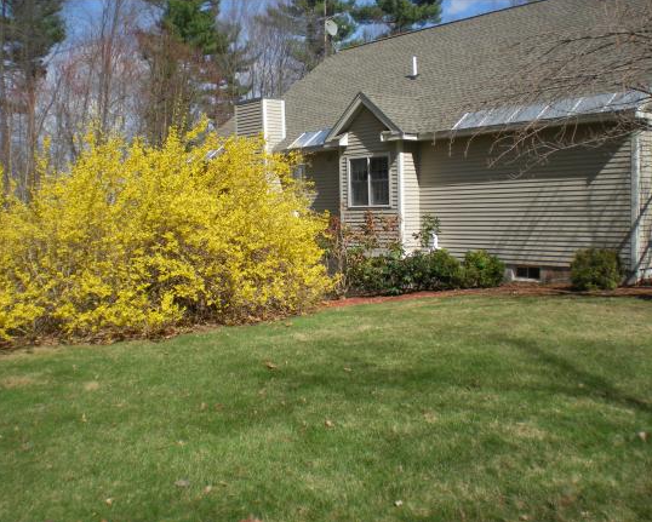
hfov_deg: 45.7
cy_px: 260
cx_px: 347
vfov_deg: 37.4
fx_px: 772
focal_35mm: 40
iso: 64
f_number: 4.6
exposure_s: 1/435
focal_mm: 6.3
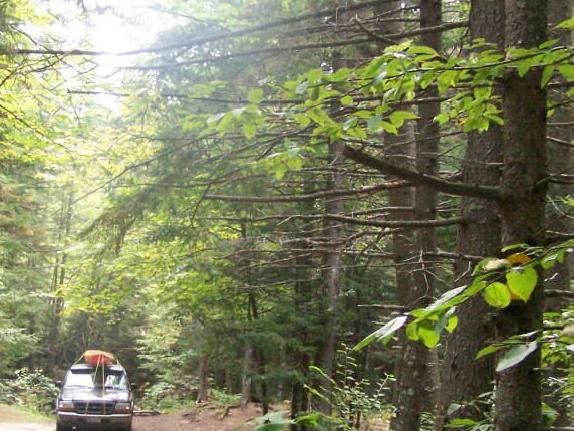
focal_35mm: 68
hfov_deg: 28.4
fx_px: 1128
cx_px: 196
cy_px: 244
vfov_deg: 21.6
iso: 400
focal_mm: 6.3
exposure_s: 1/200
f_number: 2.8
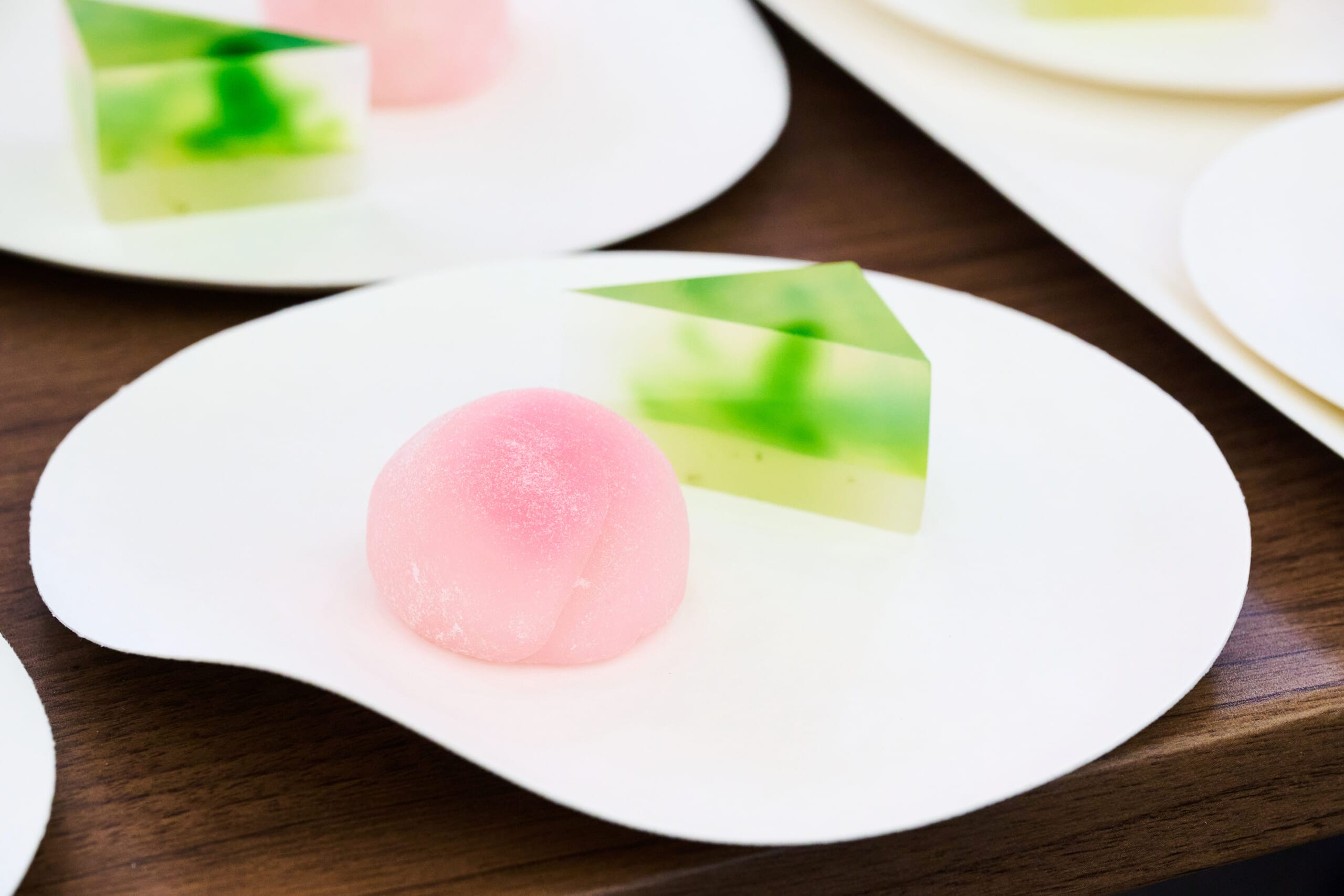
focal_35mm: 110
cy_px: 448
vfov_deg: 12.5
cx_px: 672
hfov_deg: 18.6
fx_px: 4107
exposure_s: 1/320
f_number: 11
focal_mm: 110
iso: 5000
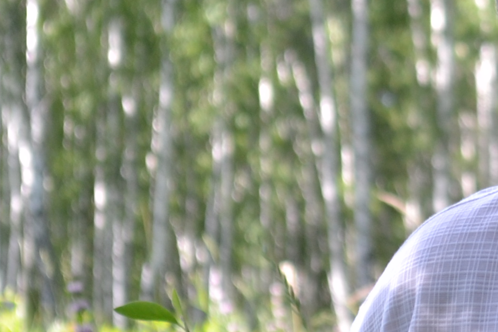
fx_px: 5010
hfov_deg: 5.7
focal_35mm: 362
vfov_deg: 3.8
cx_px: 623
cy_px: 138
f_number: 5.6
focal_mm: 55
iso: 200
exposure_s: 1/125
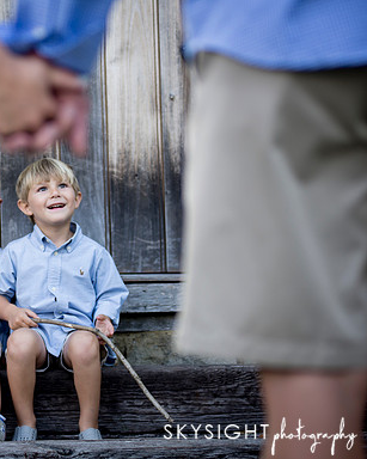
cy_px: 230
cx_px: 26
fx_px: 1657
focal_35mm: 122
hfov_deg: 12.5
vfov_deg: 15.8
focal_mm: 86
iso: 400
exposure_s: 1/320
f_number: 2.8
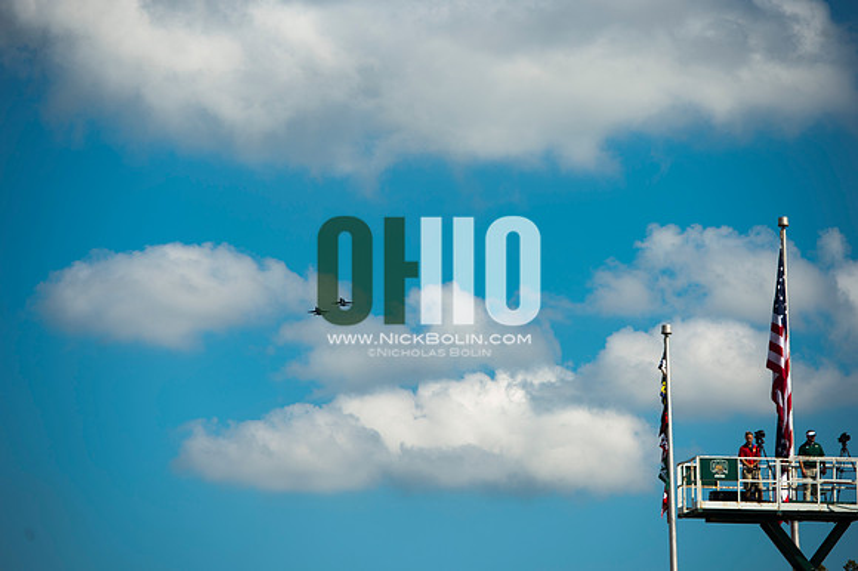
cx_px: 429
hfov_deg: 12.5
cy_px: 286
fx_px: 3930
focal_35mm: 165
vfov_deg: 8.3
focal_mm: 165
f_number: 4.5
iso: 200
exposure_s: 1/1000
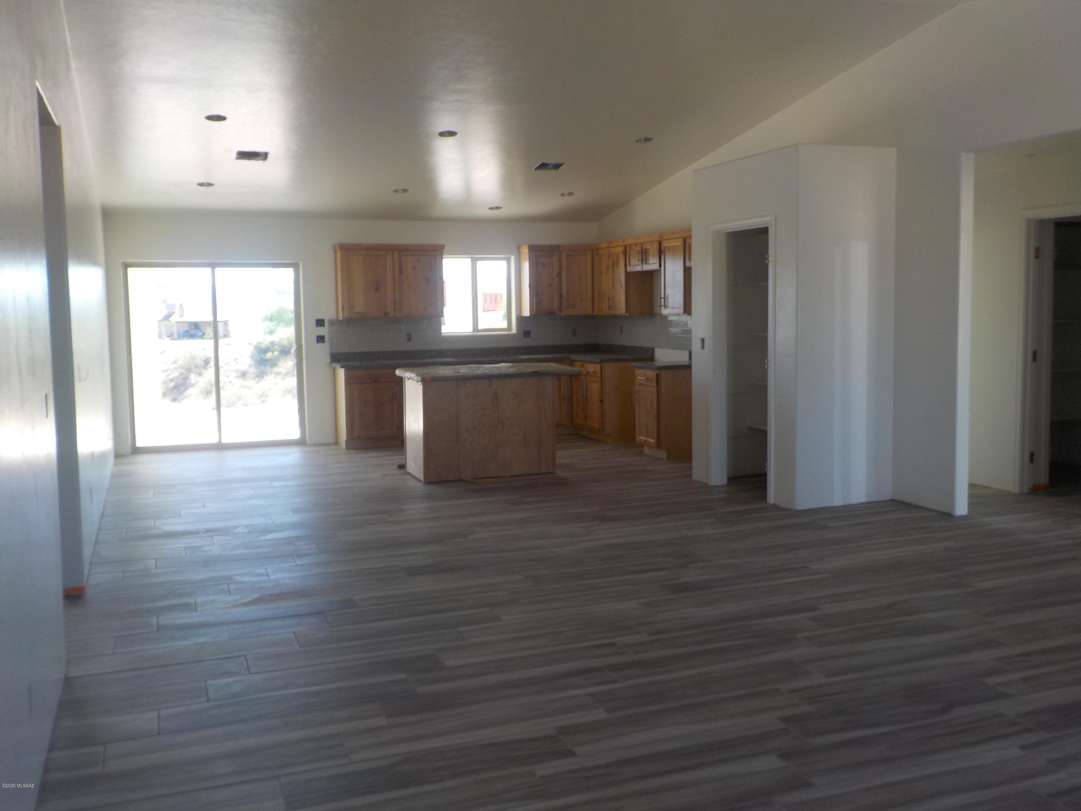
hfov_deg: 60.0
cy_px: 406
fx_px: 937
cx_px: 540
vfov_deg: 46.8
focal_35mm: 30
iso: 125
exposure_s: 1/60
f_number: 3.3
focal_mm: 4.1
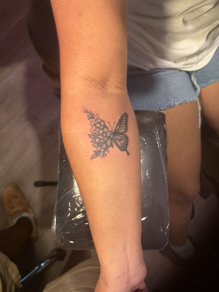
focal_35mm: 24
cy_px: 146
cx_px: 110
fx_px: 202
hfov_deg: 56.8
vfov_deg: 71.6
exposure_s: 1/60
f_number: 1.78
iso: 500
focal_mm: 6.76
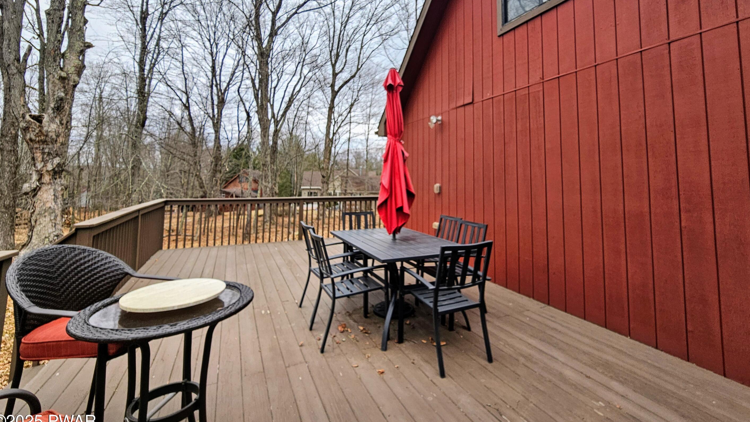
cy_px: 150
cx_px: 389
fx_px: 298
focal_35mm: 15
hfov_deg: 103.0
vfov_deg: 69.0
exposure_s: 1/405
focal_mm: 2.2
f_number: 2.2
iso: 50
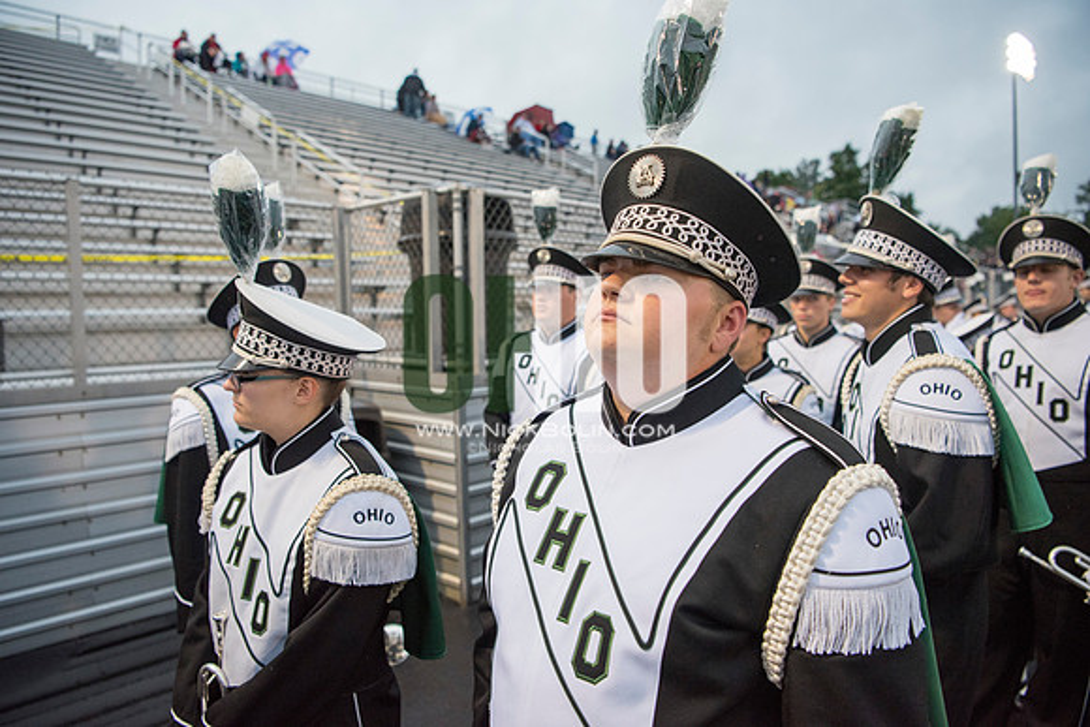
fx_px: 727
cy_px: 364
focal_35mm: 24
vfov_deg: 53.2
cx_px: 545
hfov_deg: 73.7
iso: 2000
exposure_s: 1/800
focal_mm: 24
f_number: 3.2
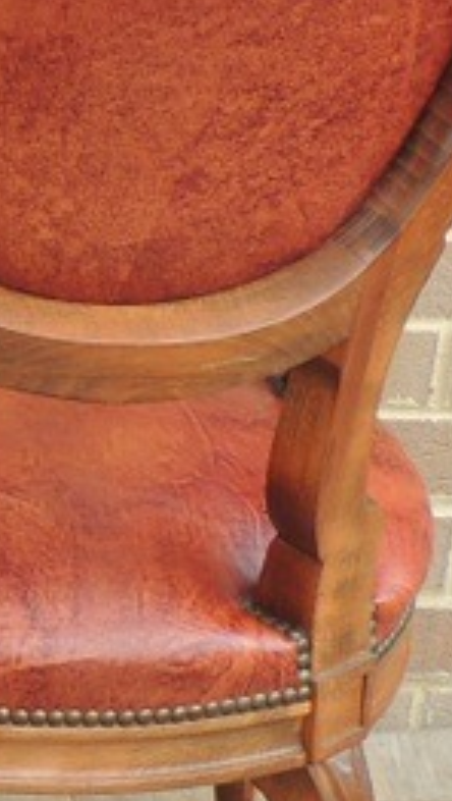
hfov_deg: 9.6
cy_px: 278
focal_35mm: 119
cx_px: -437
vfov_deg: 17.9
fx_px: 2527
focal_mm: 4.9
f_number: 3.1
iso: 100
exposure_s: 1/125
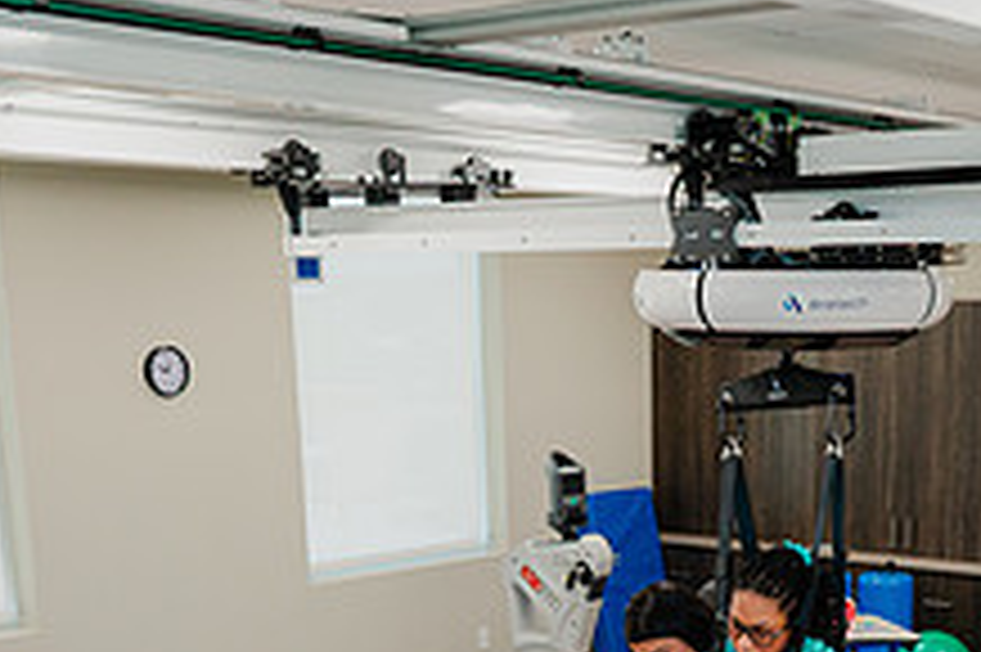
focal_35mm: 64
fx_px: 1743
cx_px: 711
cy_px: 796
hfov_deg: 31.0
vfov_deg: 19.8
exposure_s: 1/160
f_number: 5.6
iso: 1000
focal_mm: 24
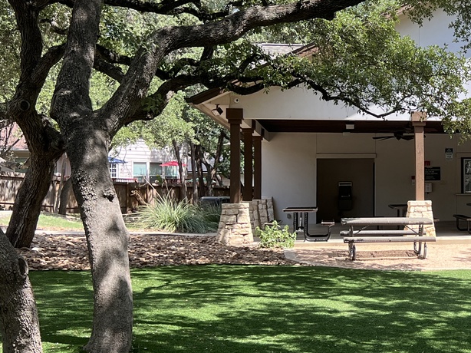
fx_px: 830
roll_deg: +0.5
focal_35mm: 61
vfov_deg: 24.0
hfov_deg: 29.1
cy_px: 149
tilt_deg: +1.2
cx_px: 500
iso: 50
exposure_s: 1/894
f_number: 1.5
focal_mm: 5.7
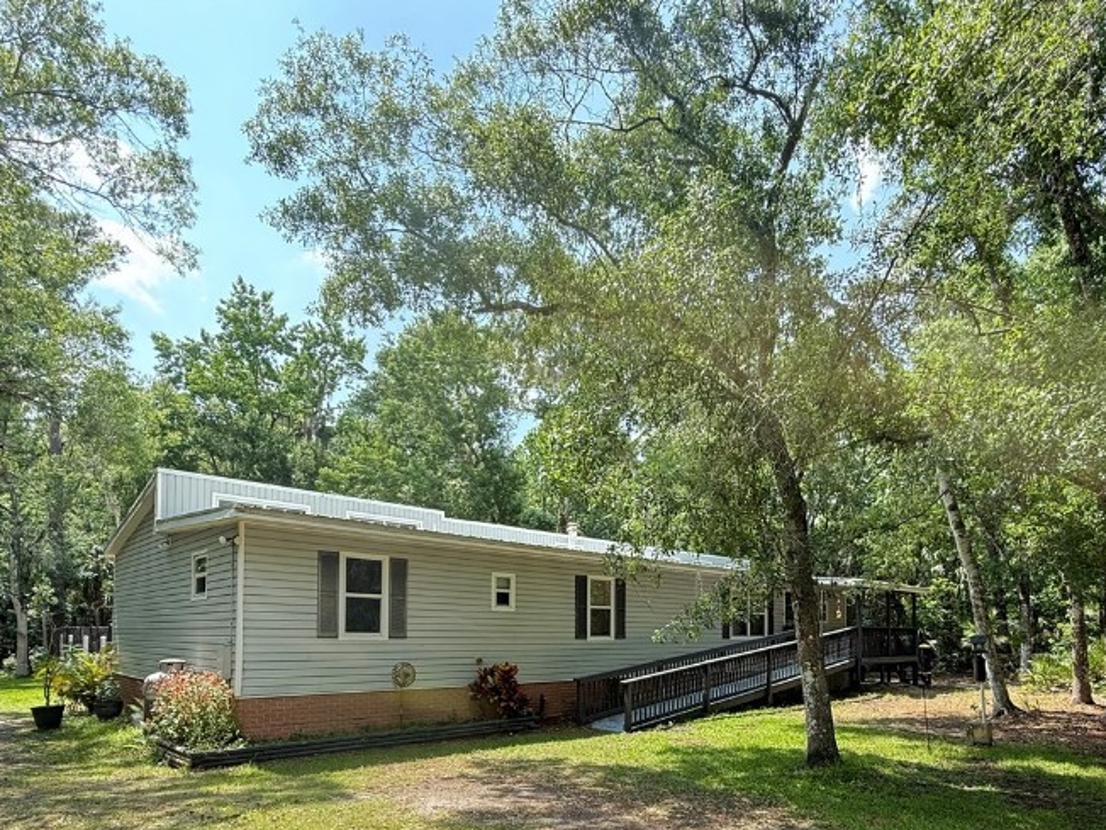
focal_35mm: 22
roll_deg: -0.1
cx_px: 600
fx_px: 703
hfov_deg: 76.2
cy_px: 616
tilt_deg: +1.6
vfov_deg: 58.1
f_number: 2.2
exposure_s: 1/262
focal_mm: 2.22
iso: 64
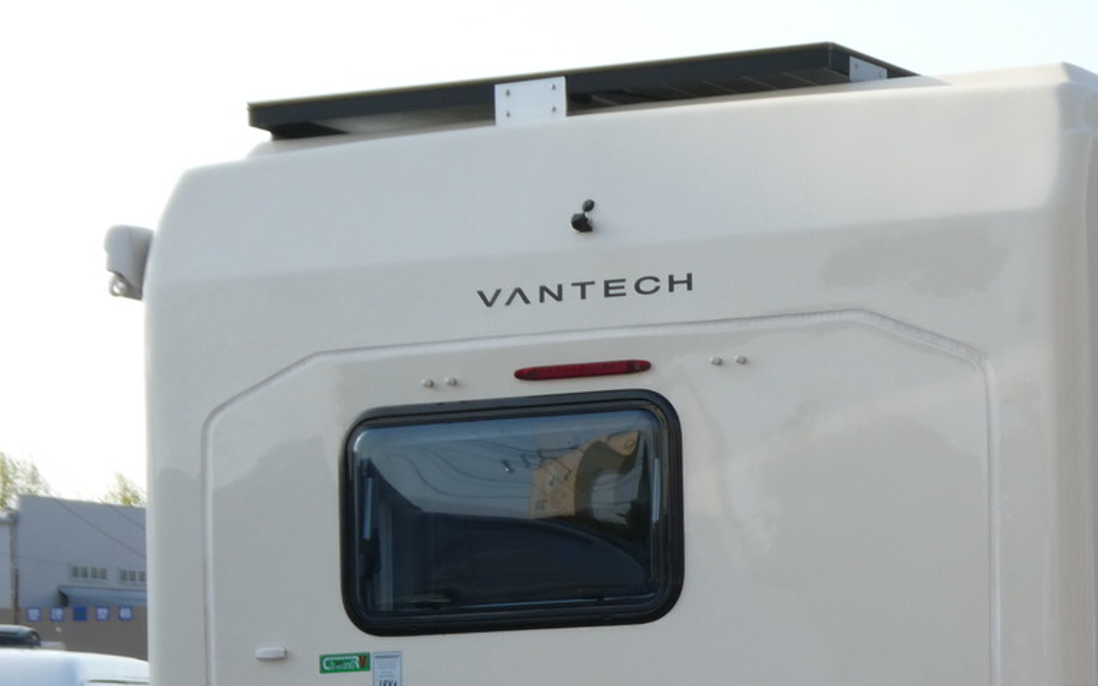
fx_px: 4339
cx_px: 971
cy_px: 794
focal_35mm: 145
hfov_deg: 14.3
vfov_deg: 8.9
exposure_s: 1/320
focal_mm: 11.7
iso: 80
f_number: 4.4
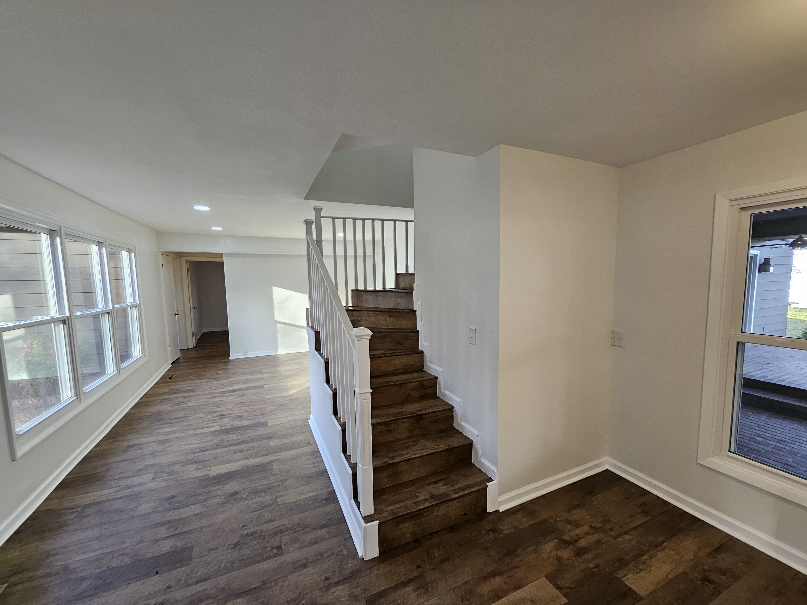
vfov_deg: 85.6
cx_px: 425
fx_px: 326
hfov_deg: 102.0
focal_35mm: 14
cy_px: 314
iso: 100
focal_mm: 1.74
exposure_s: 1/60
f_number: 2.2
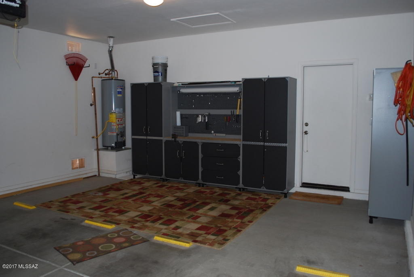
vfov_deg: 48.0
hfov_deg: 67.3
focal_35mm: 27
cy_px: 138
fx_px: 311
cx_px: 207
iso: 200
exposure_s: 1/60
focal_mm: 18
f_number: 3.8
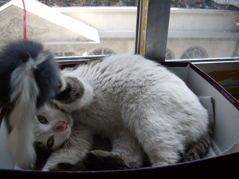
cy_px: 90
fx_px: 262
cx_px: 120
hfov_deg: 49.0
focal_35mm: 38
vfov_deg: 37.7
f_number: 2.8
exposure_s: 1/160
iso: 100
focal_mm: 7.9
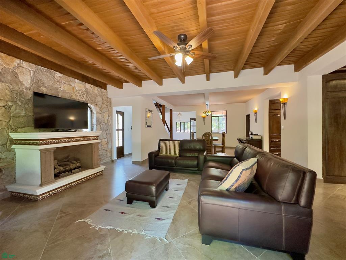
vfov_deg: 85.7
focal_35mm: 14
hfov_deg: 102.1
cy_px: 130
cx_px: 173
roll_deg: -0.3
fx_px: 140
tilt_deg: +0.0
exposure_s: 1/120
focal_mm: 2.22
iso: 320
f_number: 2.2
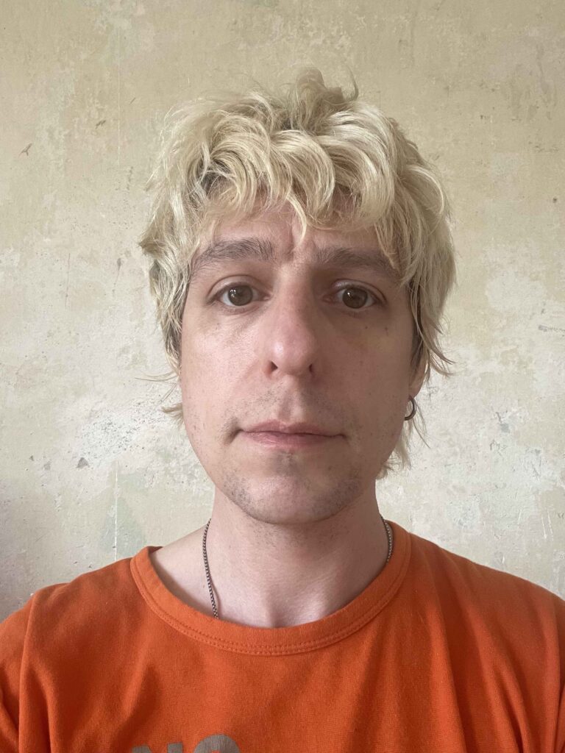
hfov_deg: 46.8
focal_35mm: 30
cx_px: 282
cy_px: 376
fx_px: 653
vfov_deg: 60.0
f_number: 2.2
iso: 250
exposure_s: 1/60
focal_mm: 2.71
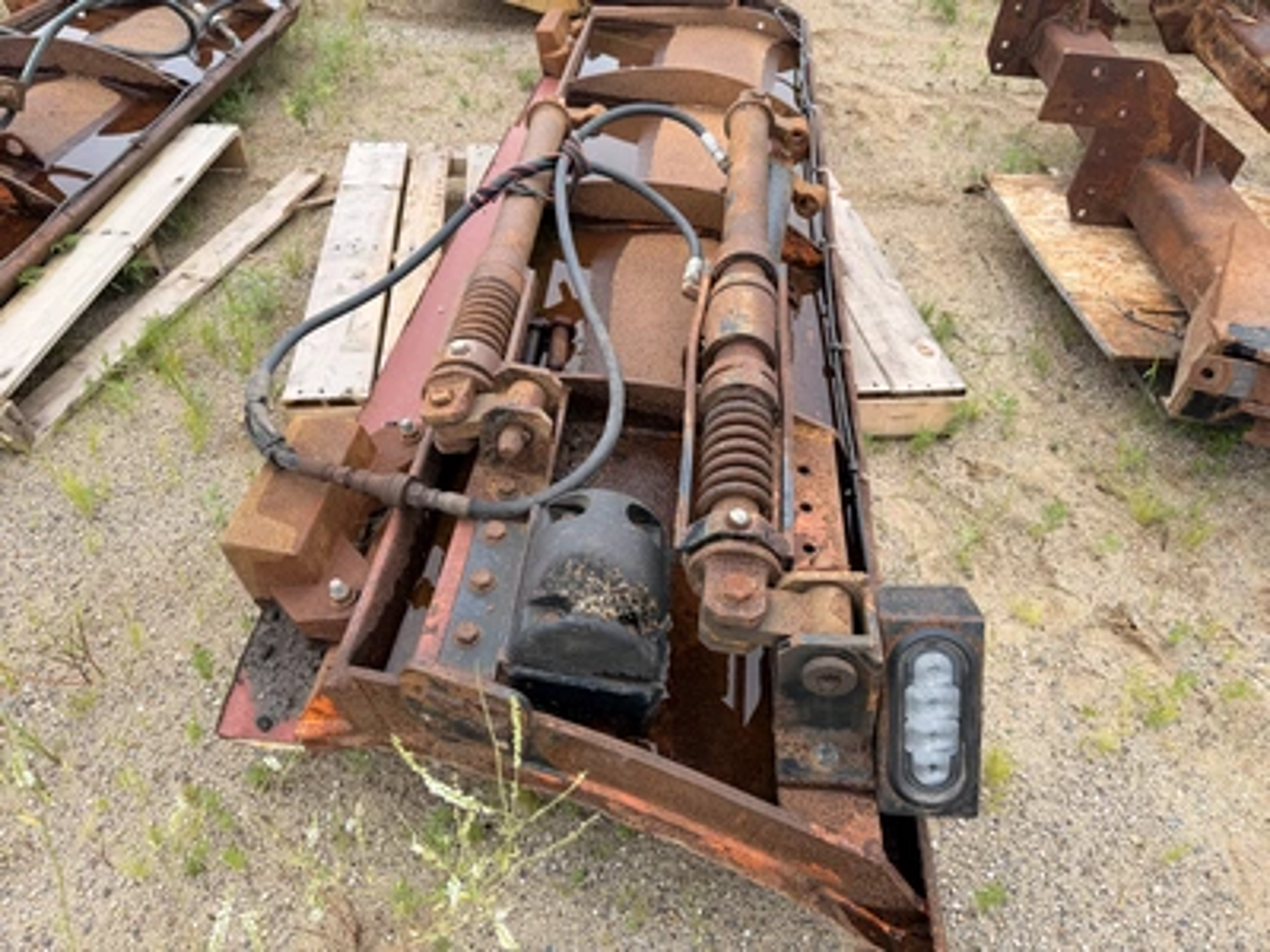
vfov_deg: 56.8
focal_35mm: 24
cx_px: 635
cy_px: 476
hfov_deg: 71.6
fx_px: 881
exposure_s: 1/517
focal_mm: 6.76
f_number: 1.78
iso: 80
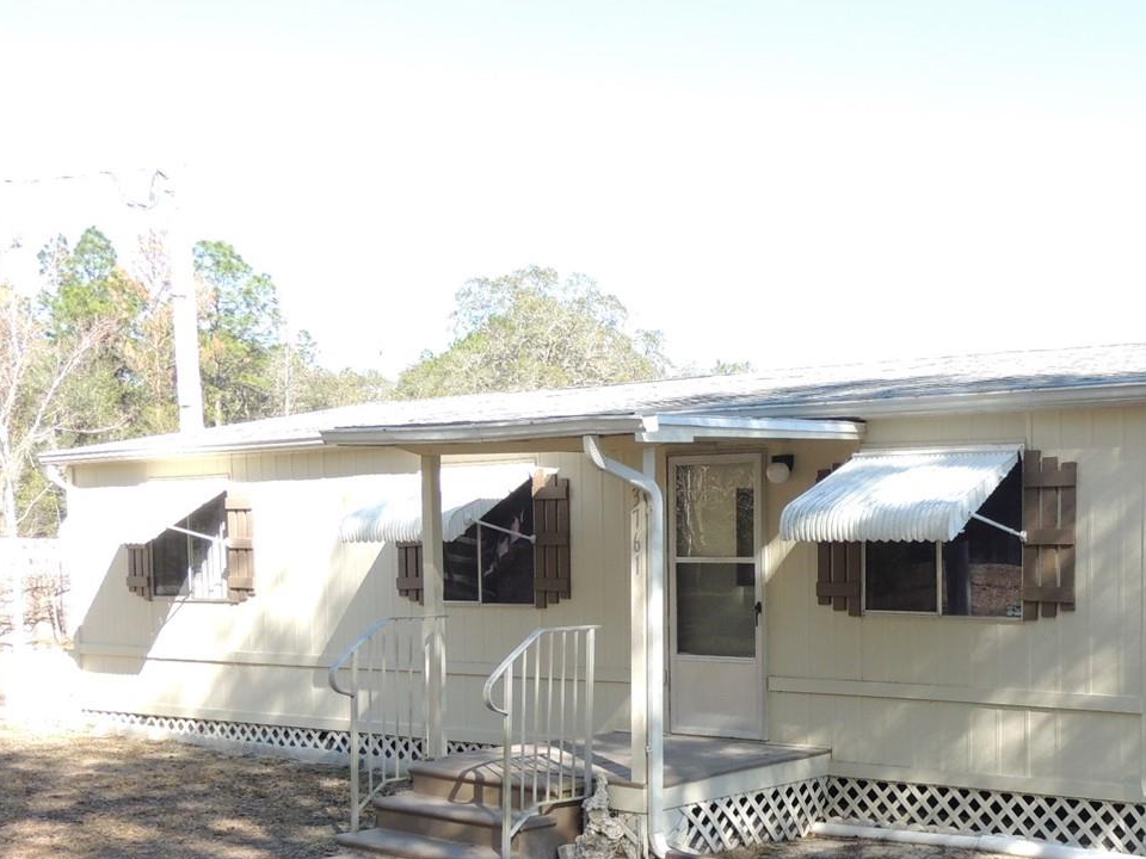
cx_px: 834
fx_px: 1655
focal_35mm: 50
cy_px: 702
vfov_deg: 28.4
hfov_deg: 37.4
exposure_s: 1/250
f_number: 3.1
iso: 100
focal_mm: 5.3
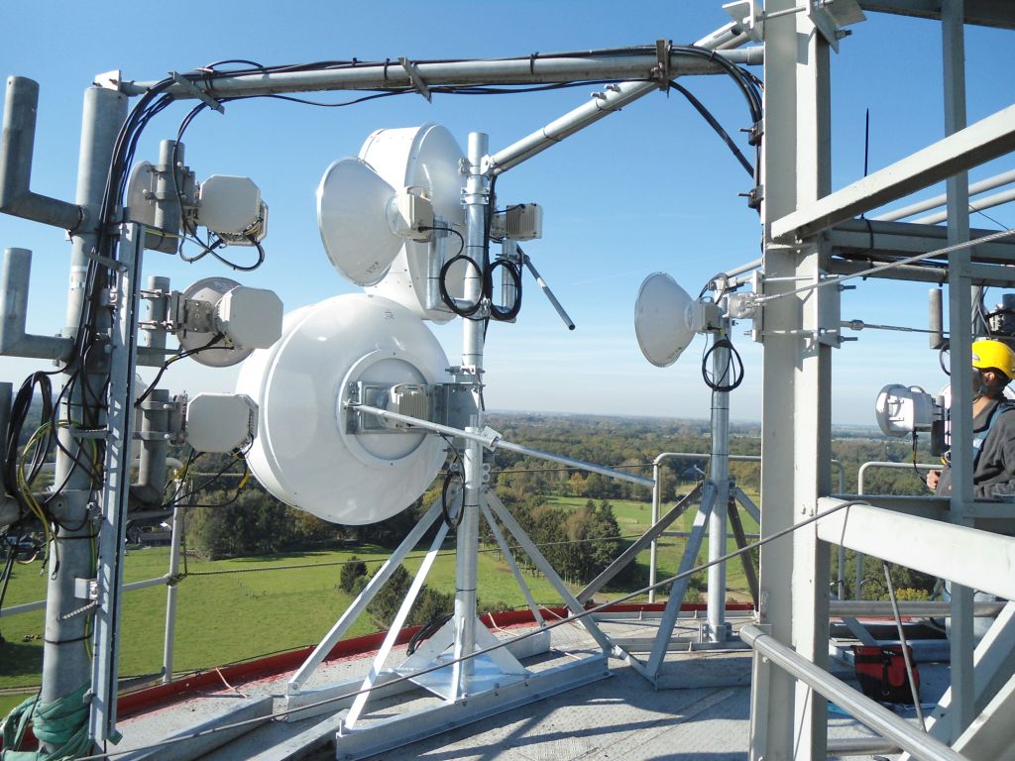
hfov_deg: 67.3
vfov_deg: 53.1
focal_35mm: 26
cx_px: 508
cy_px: 380
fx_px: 762
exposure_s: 1/800
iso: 80
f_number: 2.8
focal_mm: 4.7
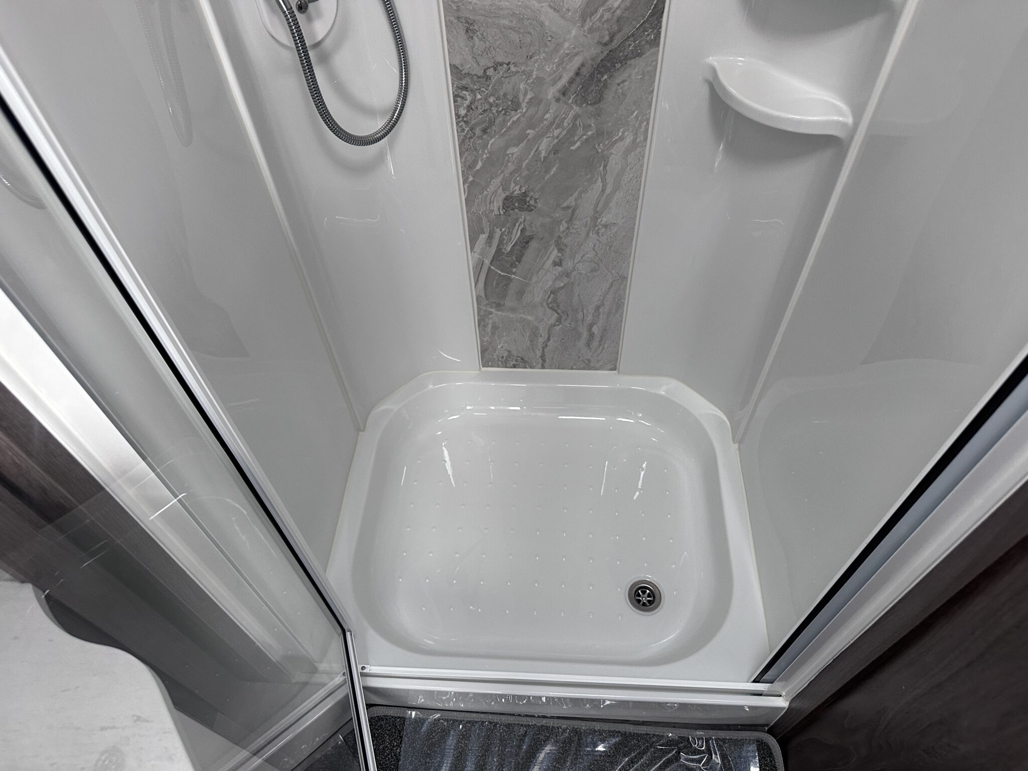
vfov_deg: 56.8
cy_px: 386
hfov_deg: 71.6
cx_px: 514
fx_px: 713
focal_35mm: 24
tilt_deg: -53.3
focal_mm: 6.86
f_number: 1.78
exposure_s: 1/60
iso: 250
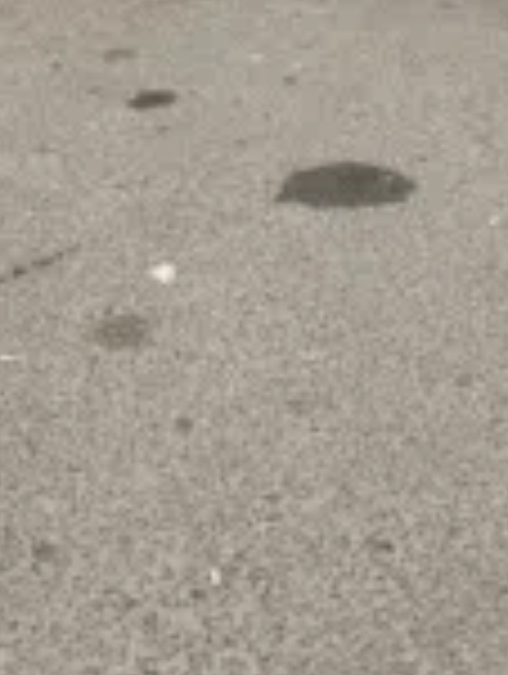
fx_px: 1249
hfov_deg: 22.9
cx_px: 184
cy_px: -184
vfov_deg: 26.1
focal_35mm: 64
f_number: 1.78
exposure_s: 1/3953
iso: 80
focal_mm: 6.76
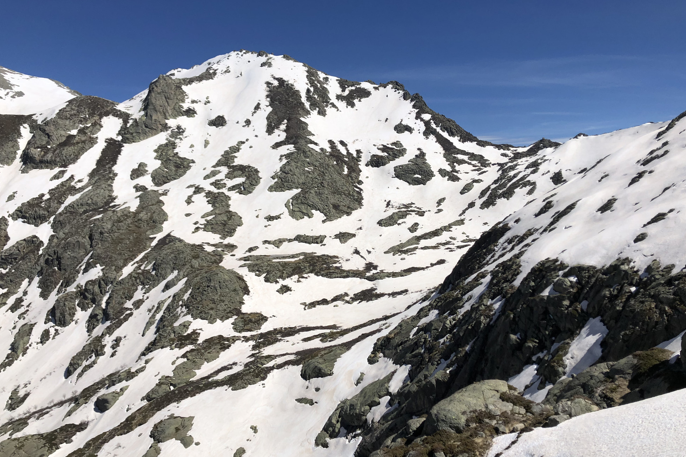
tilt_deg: -5.1
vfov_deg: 43.6
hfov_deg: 61.9
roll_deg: +1.4
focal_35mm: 30
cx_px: 345
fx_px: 572
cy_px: 247
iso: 25
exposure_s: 1/6024
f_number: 1.8
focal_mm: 4
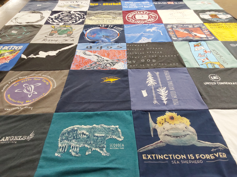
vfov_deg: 49.7
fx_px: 192
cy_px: 88
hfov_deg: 63.4
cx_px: 118
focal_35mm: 28
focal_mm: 2.91
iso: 200
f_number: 1.9
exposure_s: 1/60
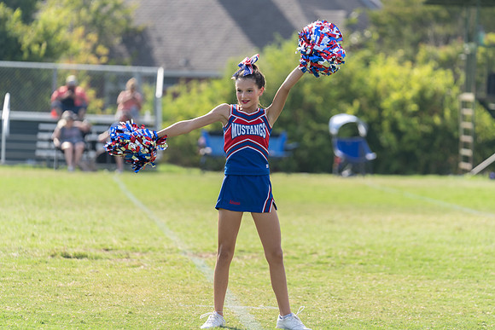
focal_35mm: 200
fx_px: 2751
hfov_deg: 10.3
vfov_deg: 6.9
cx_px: 248
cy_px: 165
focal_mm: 200
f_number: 3.5
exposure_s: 1/1000
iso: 100
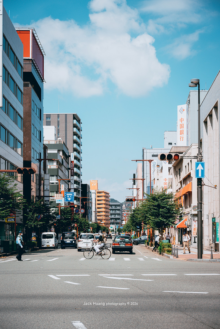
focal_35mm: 69
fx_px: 632
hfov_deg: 19.7
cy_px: 164
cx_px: 110
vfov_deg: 29.2
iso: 100
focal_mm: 69
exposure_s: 1/800
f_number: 6
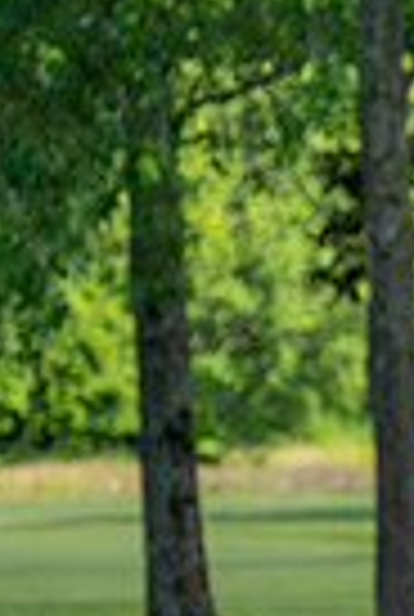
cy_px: 758
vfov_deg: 4.0
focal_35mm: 507
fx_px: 8701
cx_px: 1134
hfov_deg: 2.7
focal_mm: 120
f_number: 4.5
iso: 200
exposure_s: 1/1000
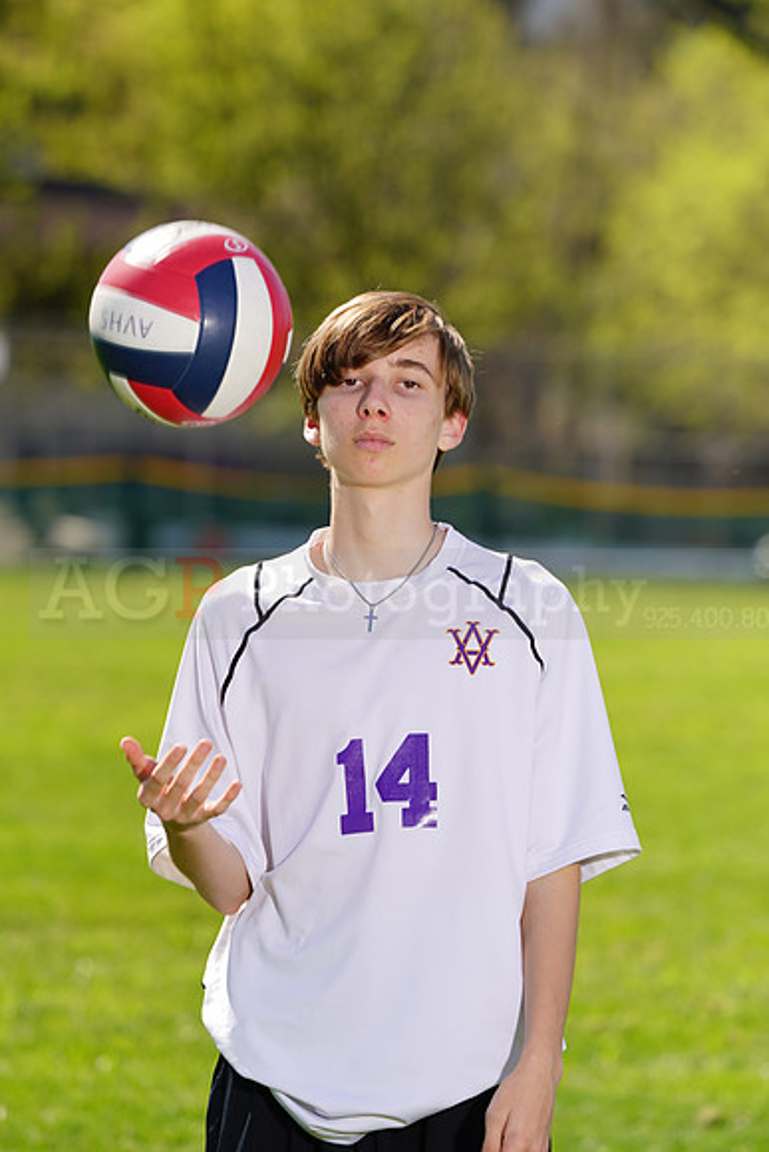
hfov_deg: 4.9
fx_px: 8934
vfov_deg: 7.4
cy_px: 576
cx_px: 384
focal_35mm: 279
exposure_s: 1/200
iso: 64
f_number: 7.1
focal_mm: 279
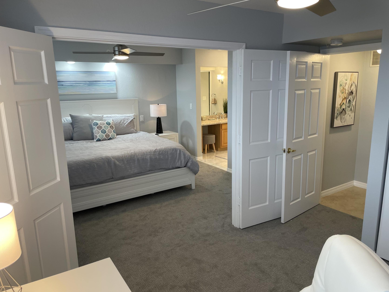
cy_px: 146
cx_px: 194
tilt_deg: -11.6
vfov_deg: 53.1
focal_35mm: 26
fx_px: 292
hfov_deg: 67.3
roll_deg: +1.2
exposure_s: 1/120
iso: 125
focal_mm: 4.2
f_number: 1.6
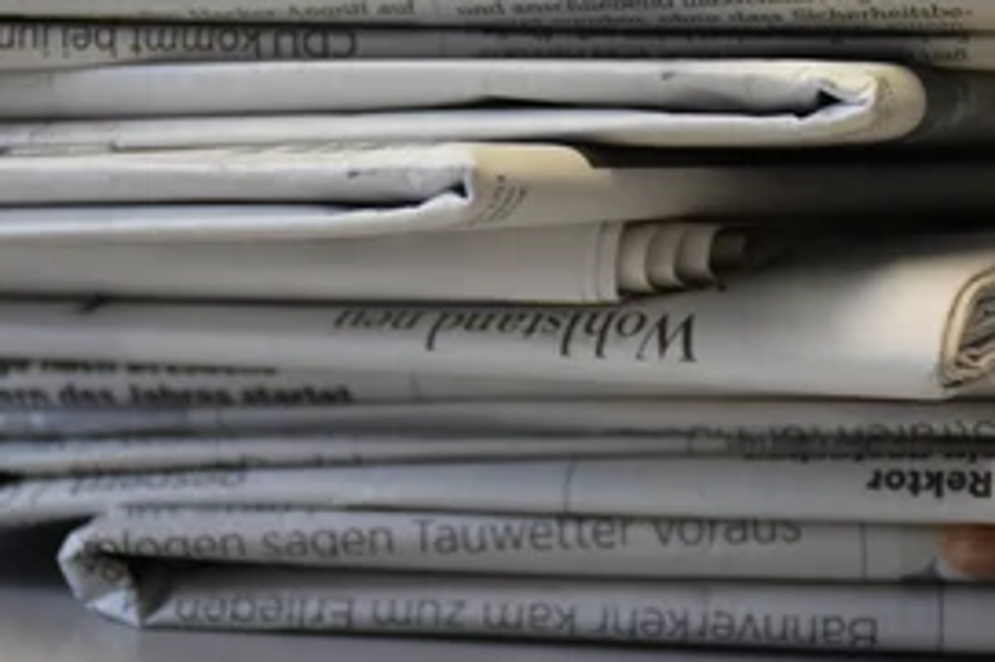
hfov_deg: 16.7
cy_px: 260
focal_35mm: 123
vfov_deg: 11.1
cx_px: 525
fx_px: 3397
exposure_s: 1/60
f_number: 4.5
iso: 900
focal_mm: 48
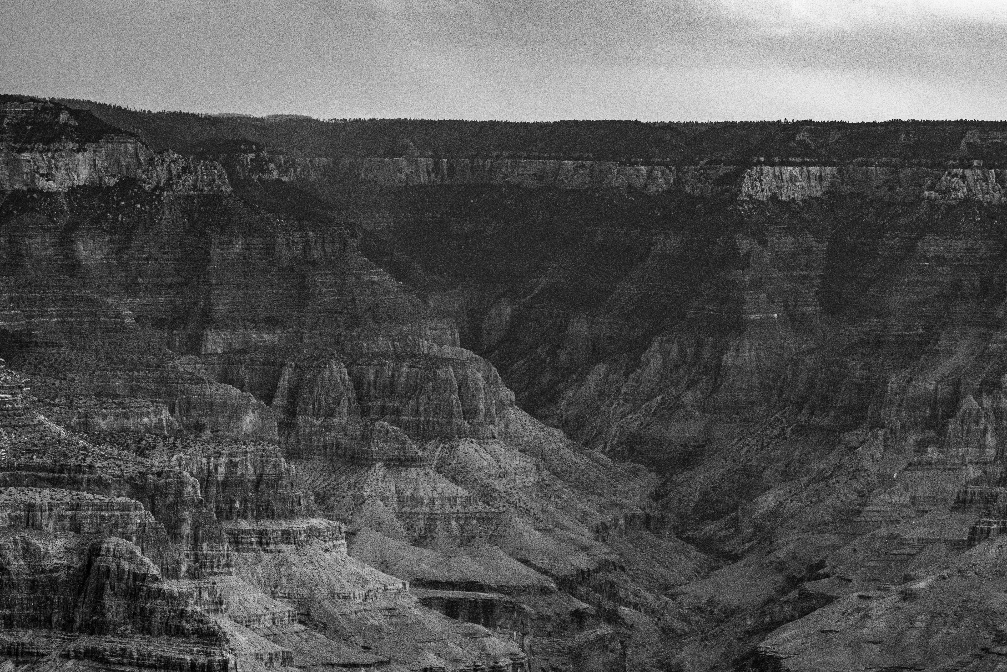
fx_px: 5594
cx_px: 504
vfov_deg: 6.9
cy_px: 336
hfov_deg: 10.3
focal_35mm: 200
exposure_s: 1/60
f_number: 22
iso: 800
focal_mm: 200
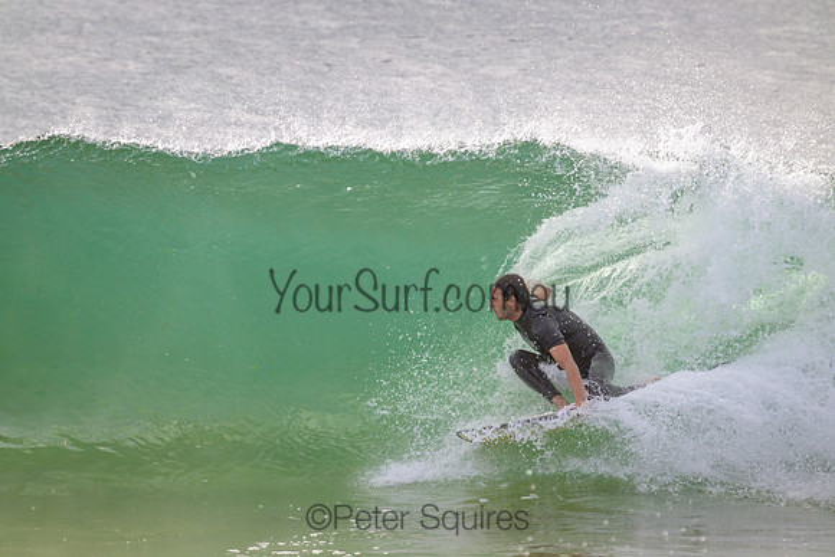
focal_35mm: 800
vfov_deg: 1.7
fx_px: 18559
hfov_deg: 2.6
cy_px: 278
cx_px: 418
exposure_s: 1/2000
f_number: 11
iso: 900
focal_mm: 800
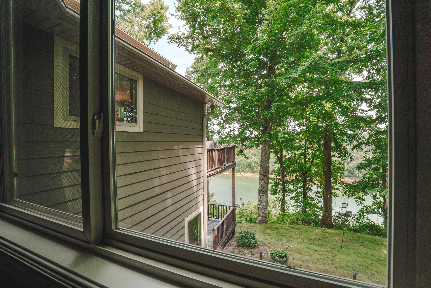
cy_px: 144
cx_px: 216
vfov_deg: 81.3
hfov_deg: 104.2
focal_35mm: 14
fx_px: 168
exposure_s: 1/250
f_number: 20
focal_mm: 14
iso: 12800
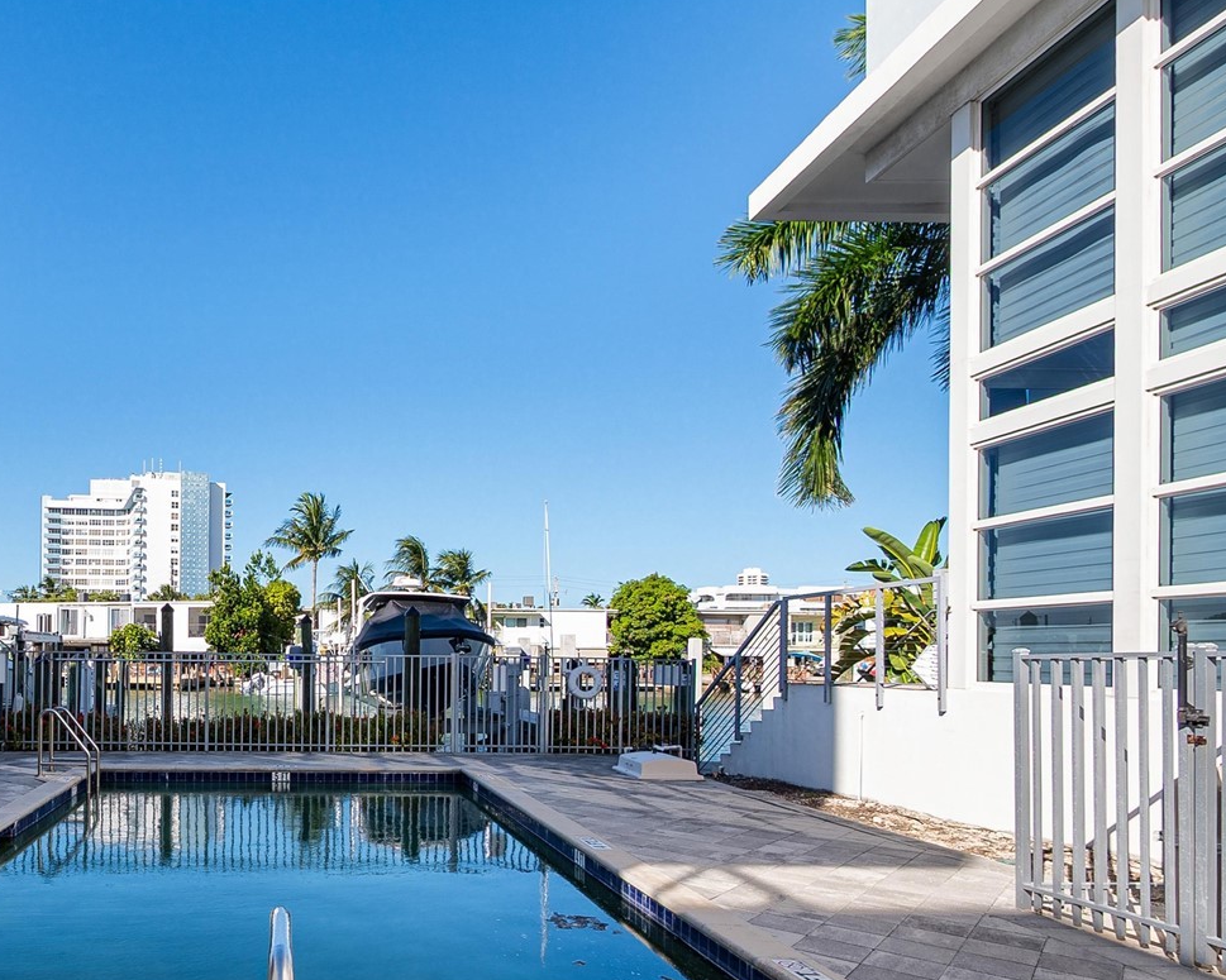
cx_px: 287
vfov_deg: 59.7
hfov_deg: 67.4
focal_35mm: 23
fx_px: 834
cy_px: 637
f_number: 5.6
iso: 100
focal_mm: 7
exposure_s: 1/200
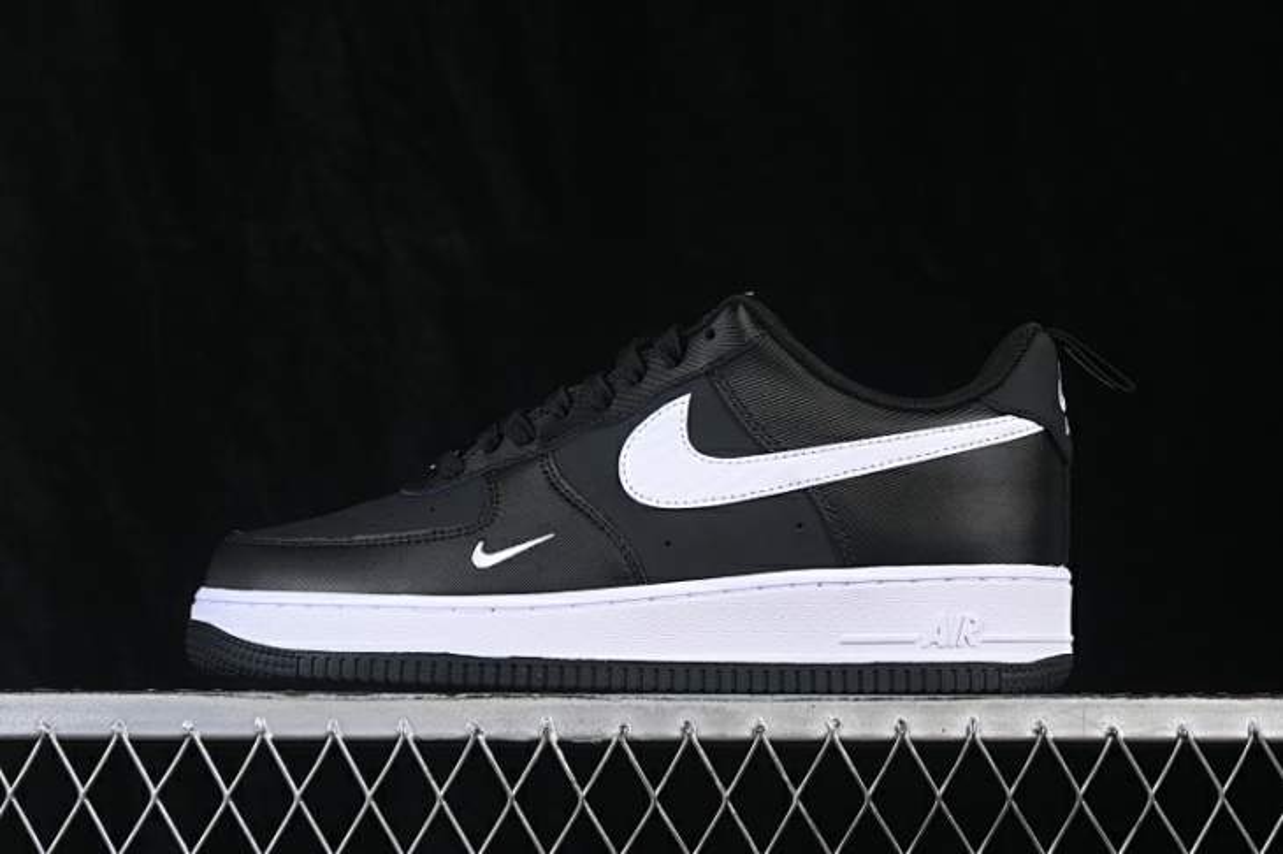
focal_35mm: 75
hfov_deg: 27.0
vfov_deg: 18.2
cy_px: 427
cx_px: 642
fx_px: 2672
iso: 160
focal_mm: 50
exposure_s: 1/60
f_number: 6.3
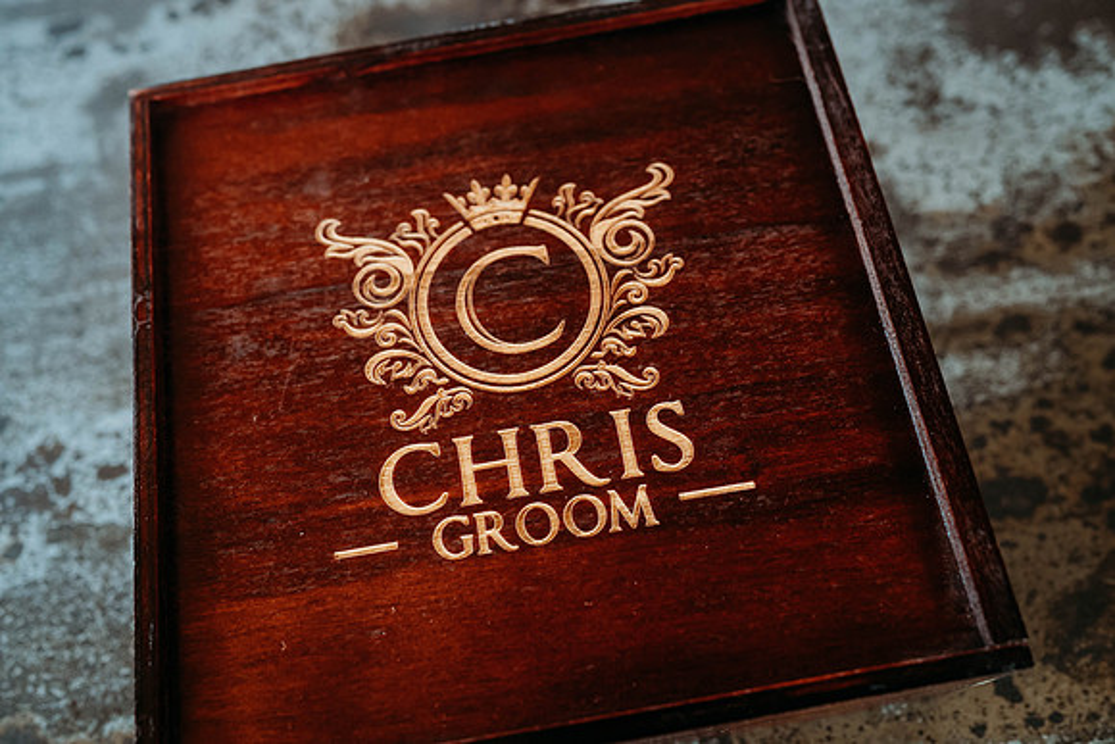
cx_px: 558
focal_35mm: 35
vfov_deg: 37.9
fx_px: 1084
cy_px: 372
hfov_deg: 54.4
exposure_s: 1/250
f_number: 3.5
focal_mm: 35
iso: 4500
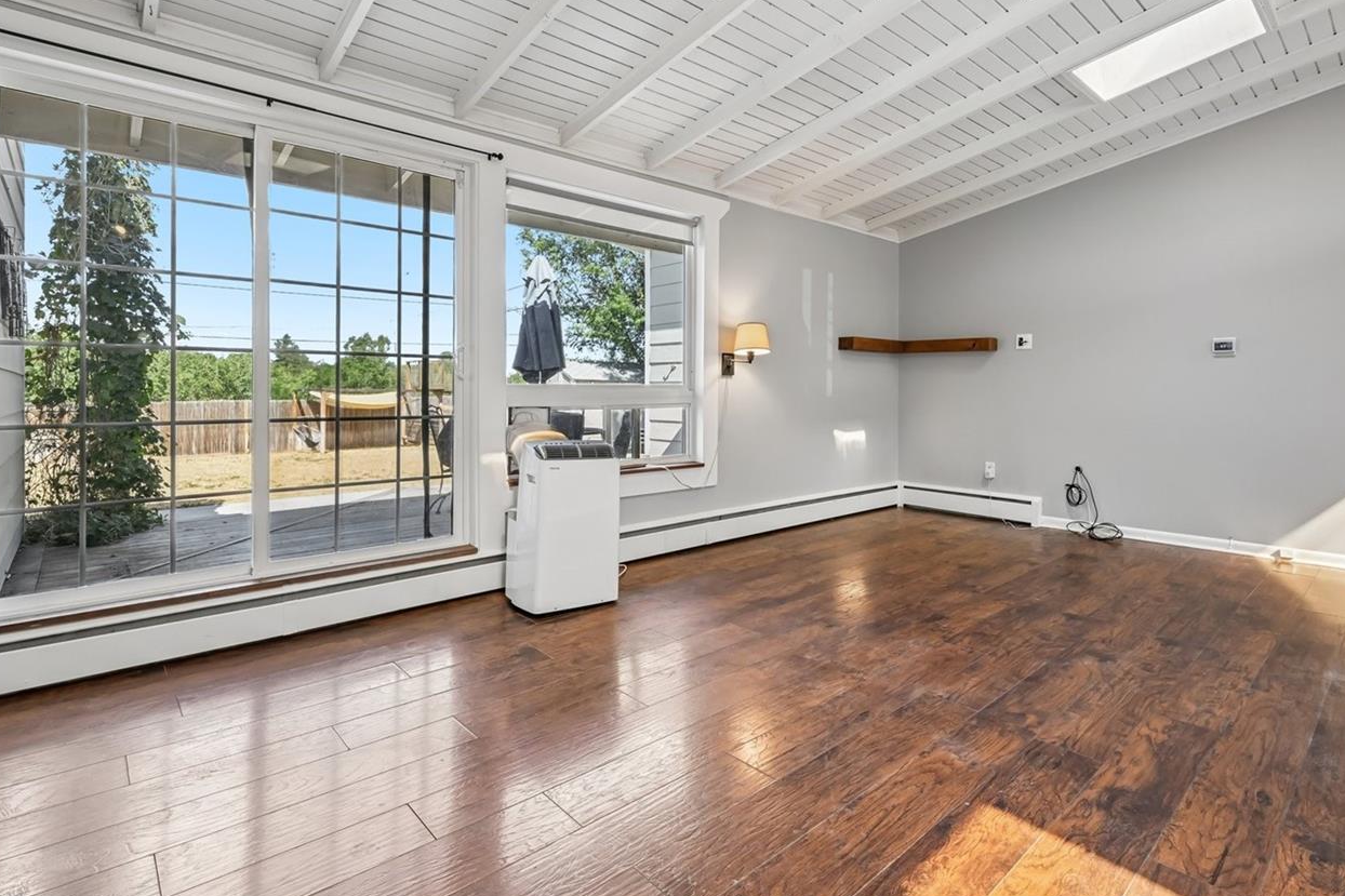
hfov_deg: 90.0
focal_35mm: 18
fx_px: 672
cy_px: 380
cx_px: 700
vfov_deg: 67.0
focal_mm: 14
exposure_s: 1/15
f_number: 10
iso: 180
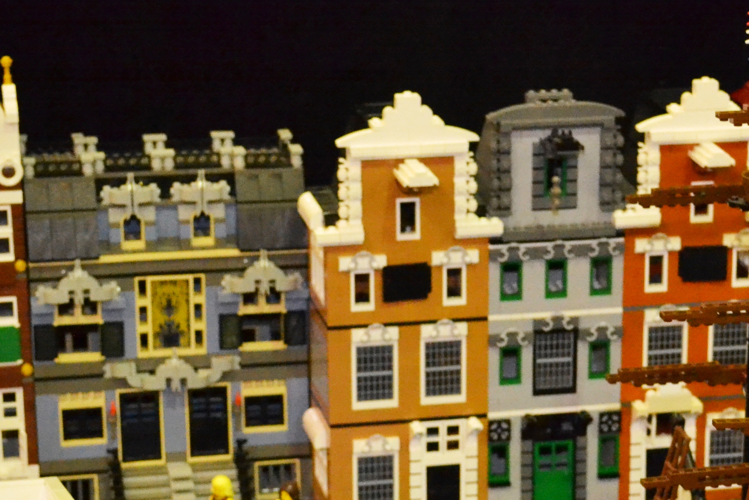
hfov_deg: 15.6
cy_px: 509
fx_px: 2705
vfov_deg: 10.5
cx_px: 619
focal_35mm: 130
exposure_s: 1/60
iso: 3200
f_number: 5
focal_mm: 36
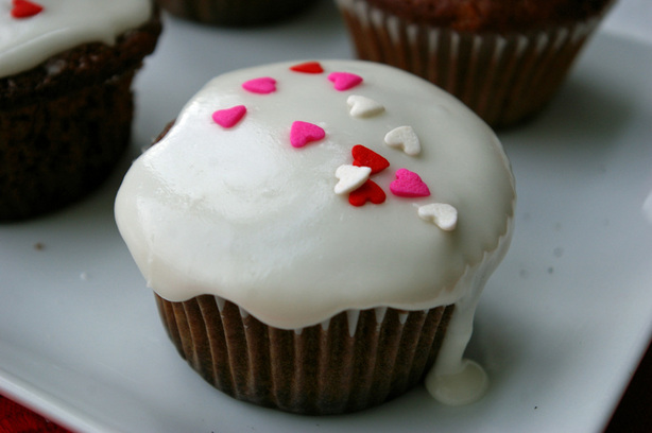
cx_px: 326
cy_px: 216
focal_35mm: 64
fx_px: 1167
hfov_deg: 31.2
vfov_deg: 21.0
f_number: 6.7
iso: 200
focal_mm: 43
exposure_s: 1/60
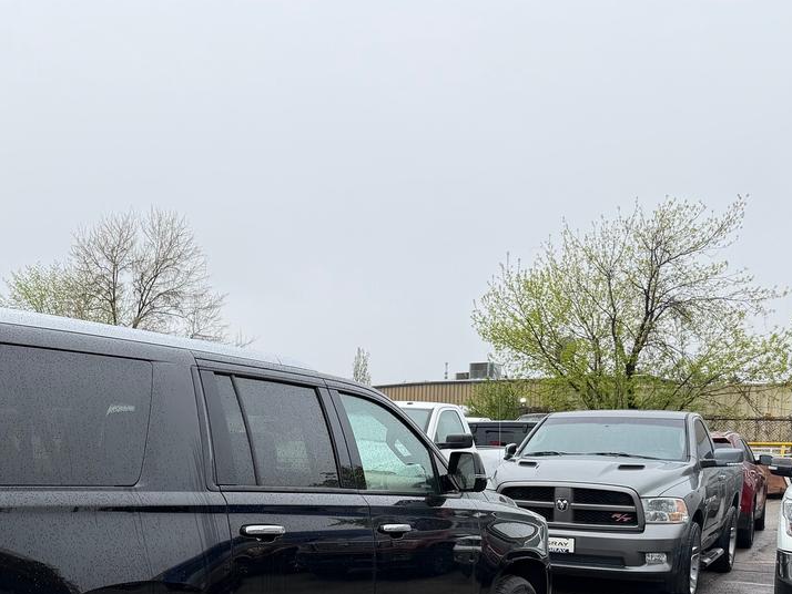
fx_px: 984
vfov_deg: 32.3
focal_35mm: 43
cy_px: 512
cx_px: 88
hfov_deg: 40.7
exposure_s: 1/1046
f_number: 1.78
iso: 80
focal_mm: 6.76
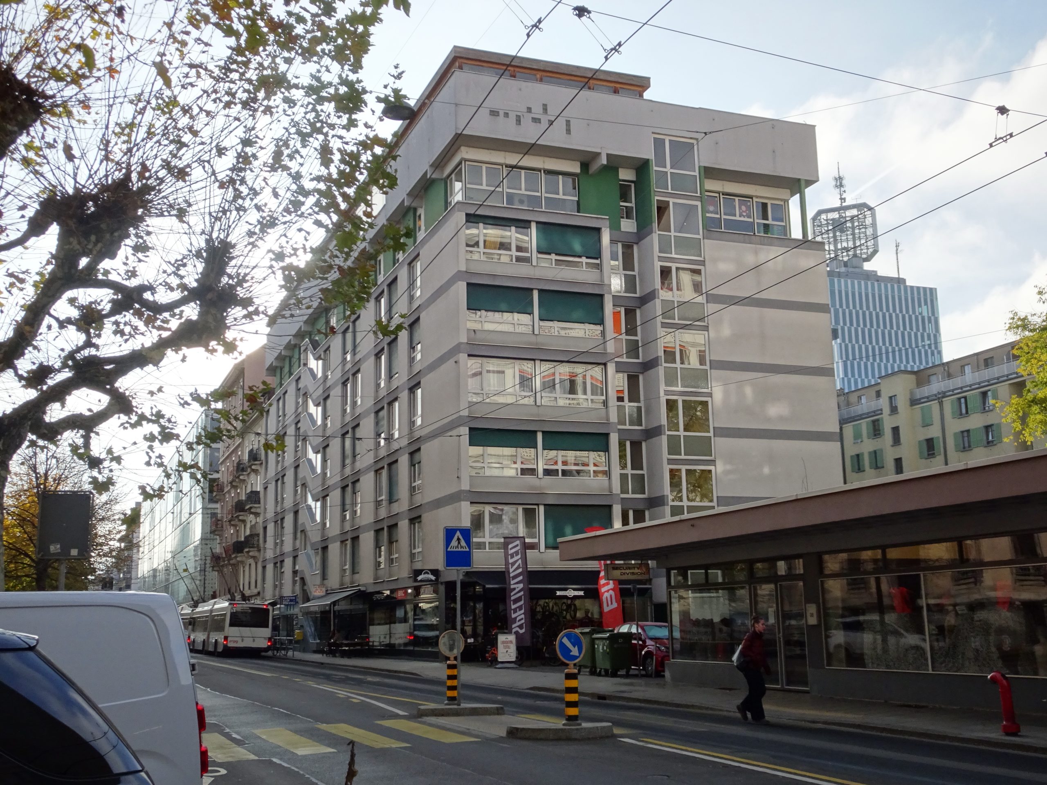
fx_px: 1119
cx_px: 524
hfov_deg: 50.1
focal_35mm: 37
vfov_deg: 38.7
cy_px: 392
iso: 80
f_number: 4
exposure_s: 1/320
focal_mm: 6.37
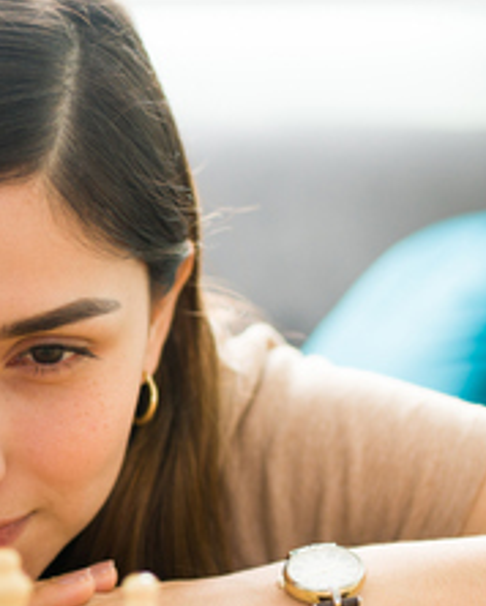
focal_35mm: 107
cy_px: 599
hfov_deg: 13.9
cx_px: -131
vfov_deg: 17.5
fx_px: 1921
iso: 320
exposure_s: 1/160
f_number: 1.8
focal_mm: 35
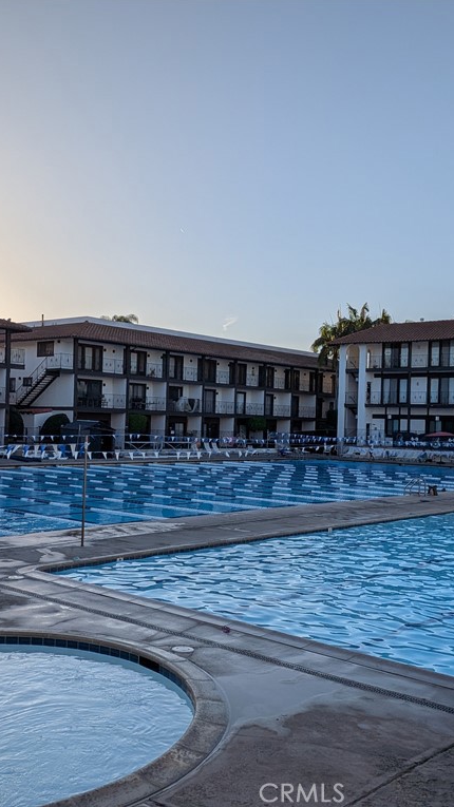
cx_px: 230
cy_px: 403
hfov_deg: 33.7
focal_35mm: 35
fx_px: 749
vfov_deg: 56.6
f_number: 1.7
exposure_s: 1/2037
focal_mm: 4.53
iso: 26
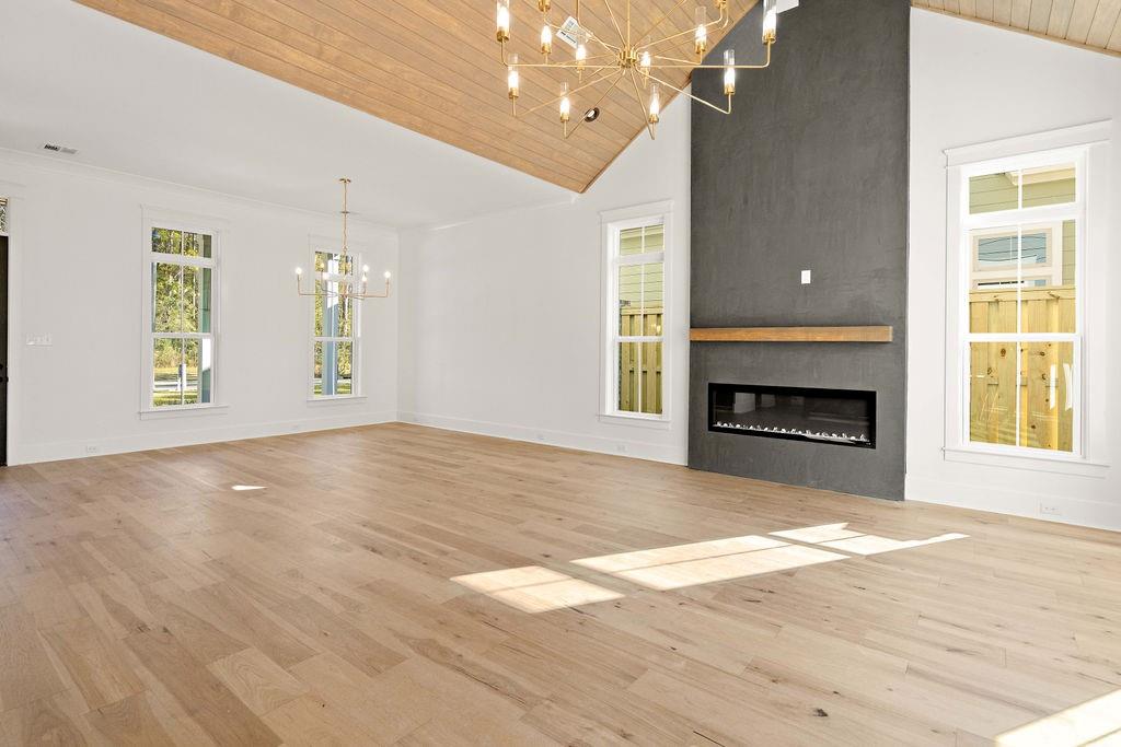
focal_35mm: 16
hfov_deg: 96.7
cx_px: 560
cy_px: 374
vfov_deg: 73.8
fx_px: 498
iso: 400
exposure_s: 1/160
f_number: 5.6
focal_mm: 16
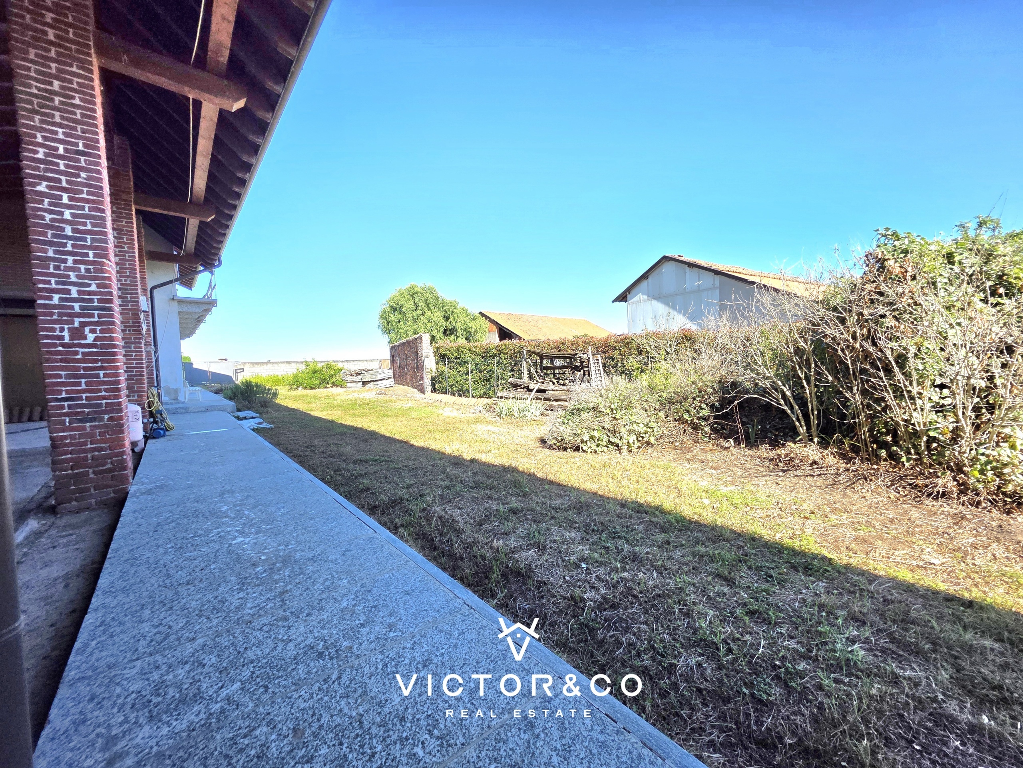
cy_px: 384
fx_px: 384
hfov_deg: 106.2
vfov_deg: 89.9
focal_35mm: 13
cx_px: 512
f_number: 1.9
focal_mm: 2.2
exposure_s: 1/1111
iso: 40
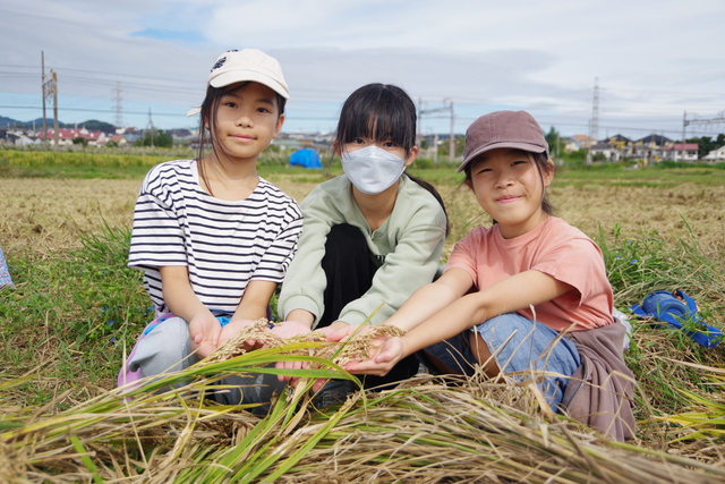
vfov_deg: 31.9
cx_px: 362
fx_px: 846
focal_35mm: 42
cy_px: 242
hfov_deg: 46.4
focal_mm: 28
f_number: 4
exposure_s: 1/400
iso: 100
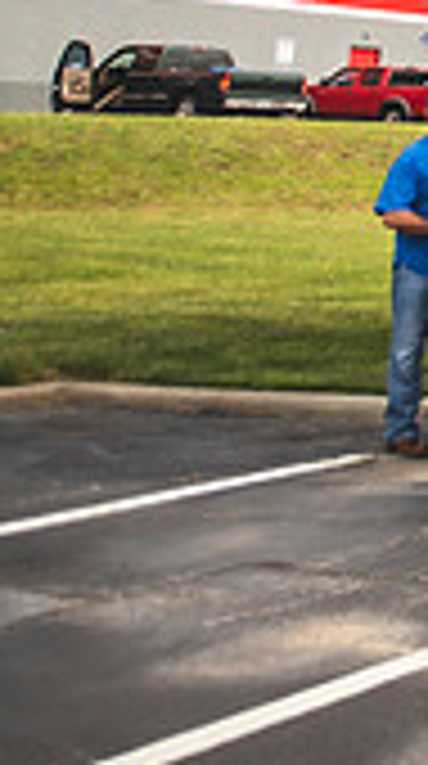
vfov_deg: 23.0
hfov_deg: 10.2
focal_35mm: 87
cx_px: 1284
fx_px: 1764
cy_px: -79
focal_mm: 24
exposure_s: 1/800
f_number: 2.8
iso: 100
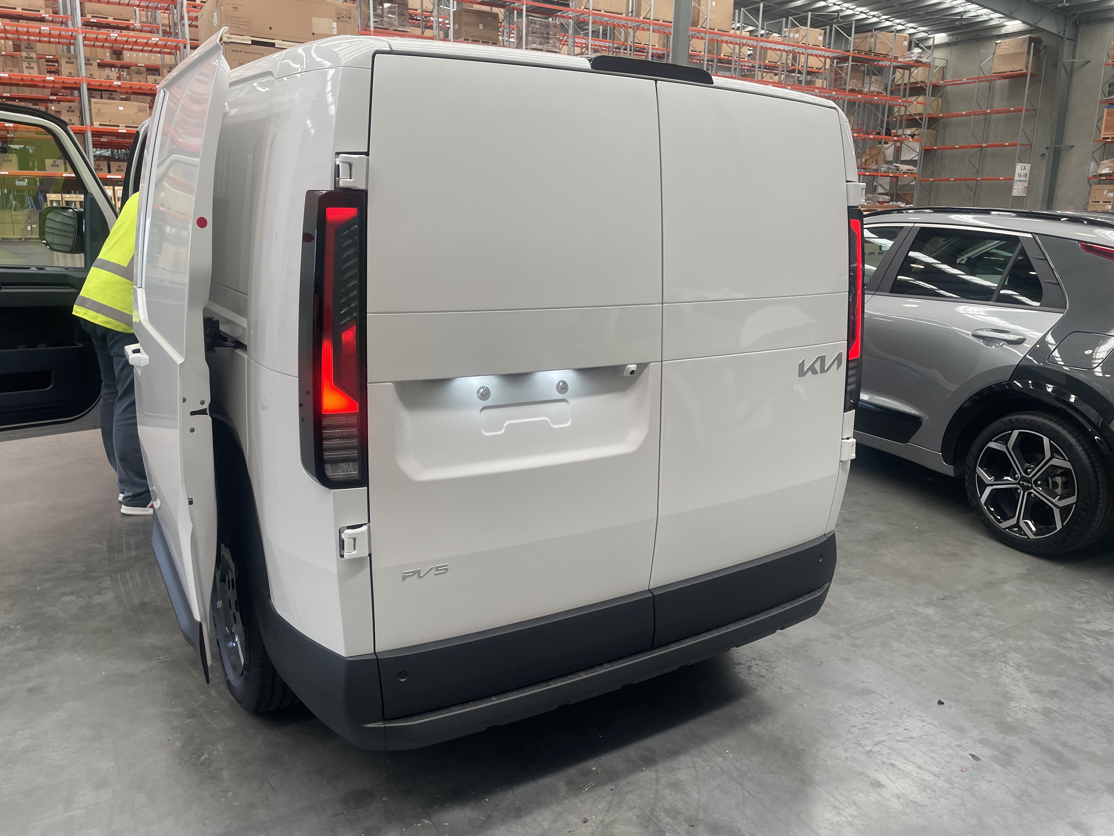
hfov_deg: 67.3
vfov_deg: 53.1
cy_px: 418
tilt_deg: -13.8
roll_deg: -1.0
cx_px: 557
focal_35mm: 26
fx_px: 837
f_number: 1.6
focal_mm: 4.2
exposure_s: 1/106
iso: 50
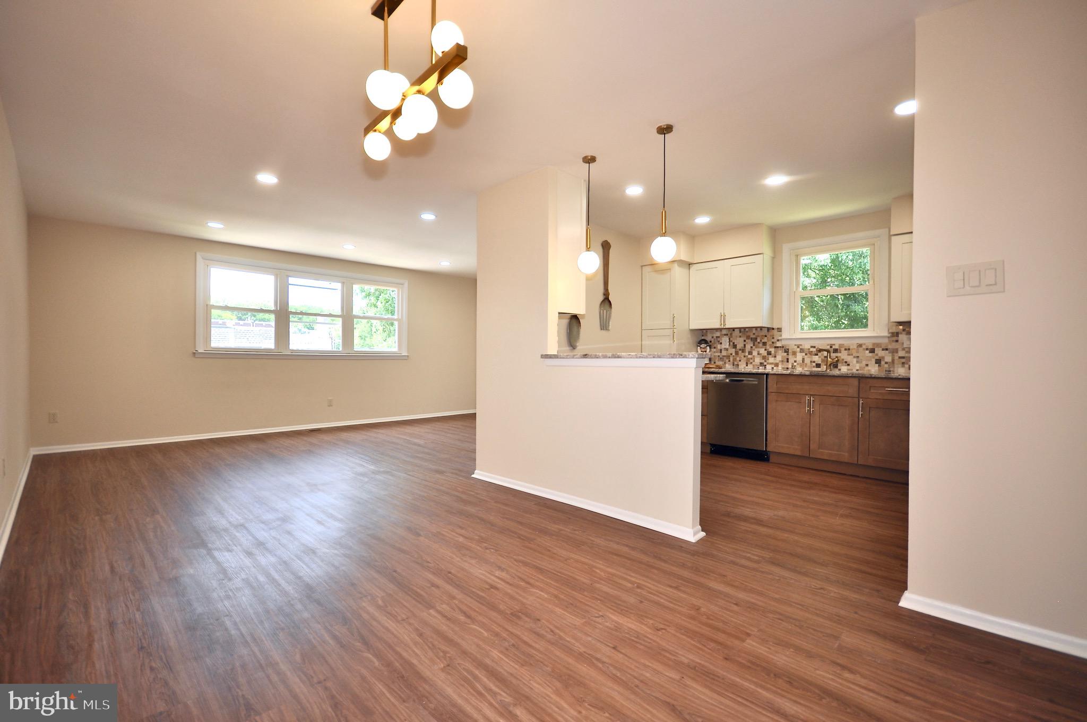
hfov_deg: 100.5
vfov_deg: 77.2
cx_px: 544
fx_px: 452
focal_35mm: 15
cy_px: 361
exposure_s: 1/60
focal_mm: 10
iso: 100
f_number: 4
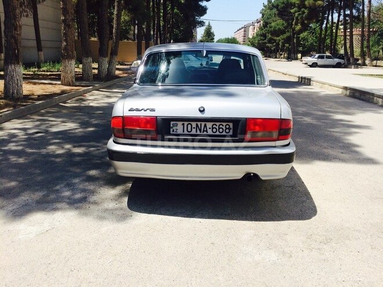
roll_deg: -1.3
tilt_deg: -15.2
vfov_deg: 48.2
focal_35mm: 29
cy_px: 144
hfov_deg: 61.7
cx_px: 192
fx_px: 321
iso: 32
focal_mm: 4.15
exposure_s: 1/1709
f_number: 2.2
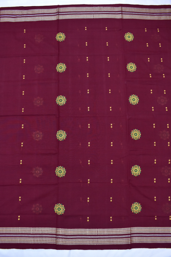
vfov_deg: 67.4
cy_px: 128
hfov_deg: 47.9
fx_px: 192
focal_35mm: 27
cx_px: 86
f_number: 5.6
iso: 800
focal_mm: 18
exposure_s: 1/30
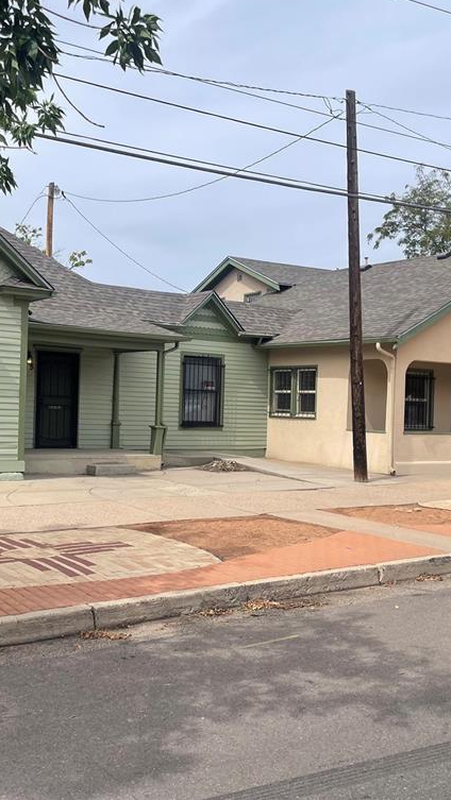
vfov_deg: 54.0
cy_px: 394
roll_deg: -1.9
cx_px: 178
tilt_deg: +0.3
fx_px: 786
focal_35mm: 37
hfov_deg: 31.9
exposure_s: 1/4049
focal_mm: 5.1
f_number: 1.6
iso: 32
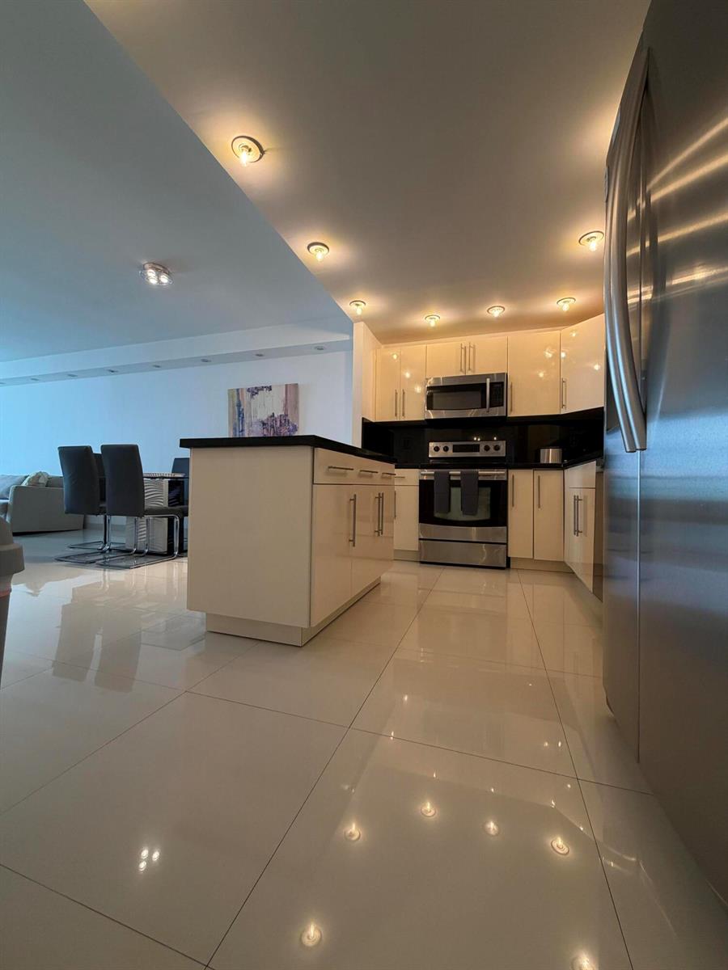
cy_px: 485
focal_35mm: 14
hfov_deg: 85.7
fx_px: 393
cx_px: 364
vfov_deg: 102.1
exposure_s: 1/120
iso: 250
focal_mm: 2.22
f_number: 2.2
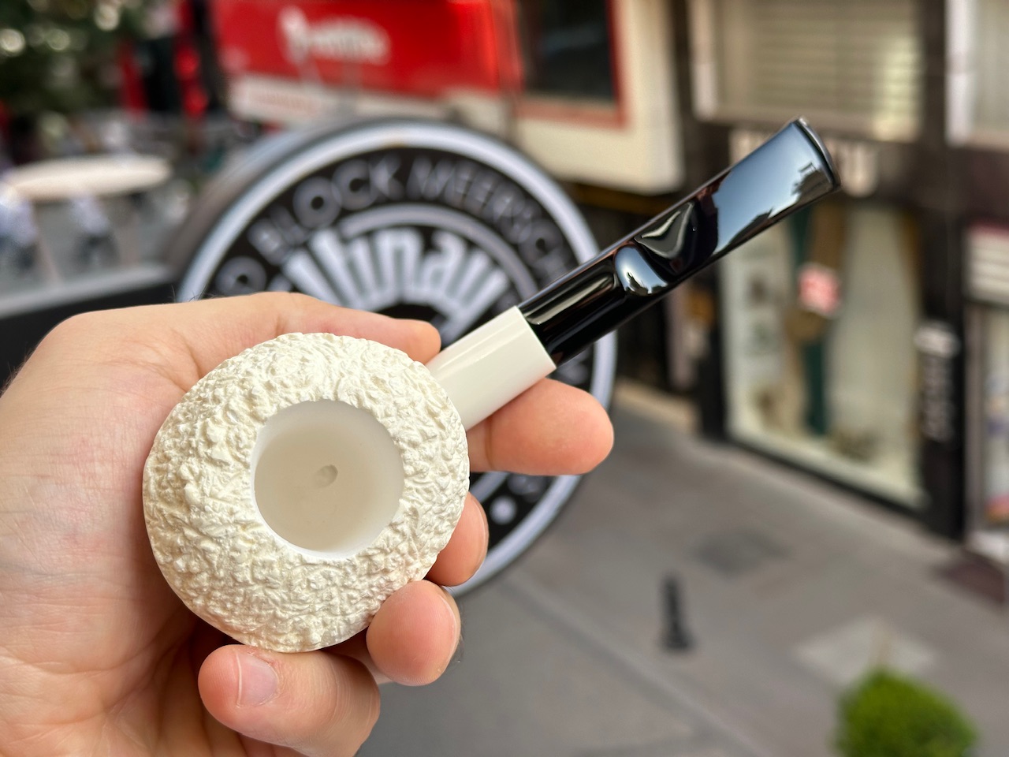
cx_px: 504
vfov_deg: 30.3
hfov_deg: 39.7
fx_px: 1399
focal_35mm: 48
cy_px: 378
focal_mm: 6.86
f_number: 1.78
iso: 64
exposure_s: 1/651
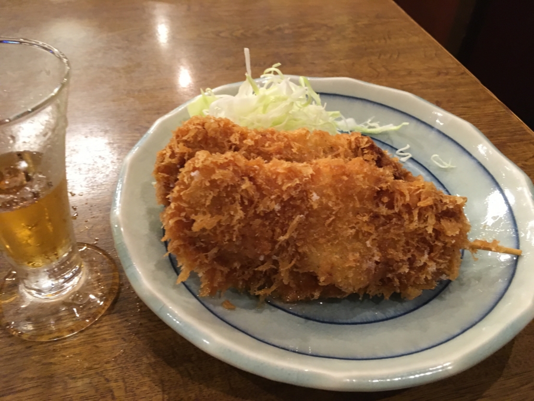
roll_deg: -5.3
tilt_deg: -44.1
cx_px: 267
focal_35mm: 29
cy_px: 200
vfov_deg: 48.2
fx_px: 447
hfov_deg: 61.7
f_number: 2.2
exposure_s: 1/30
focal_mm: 4.15
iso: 200
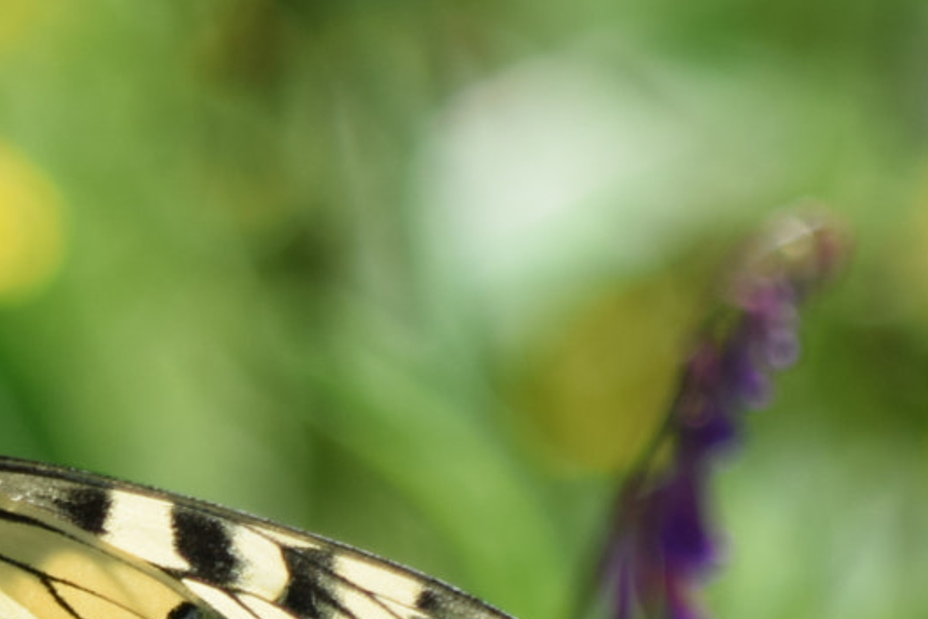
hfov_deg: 1.2
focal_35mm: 1735
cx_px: -192
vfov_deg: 0.8
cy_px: 212
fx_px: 44721
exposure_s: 1/500
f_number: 5.6
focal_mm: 300
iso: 200
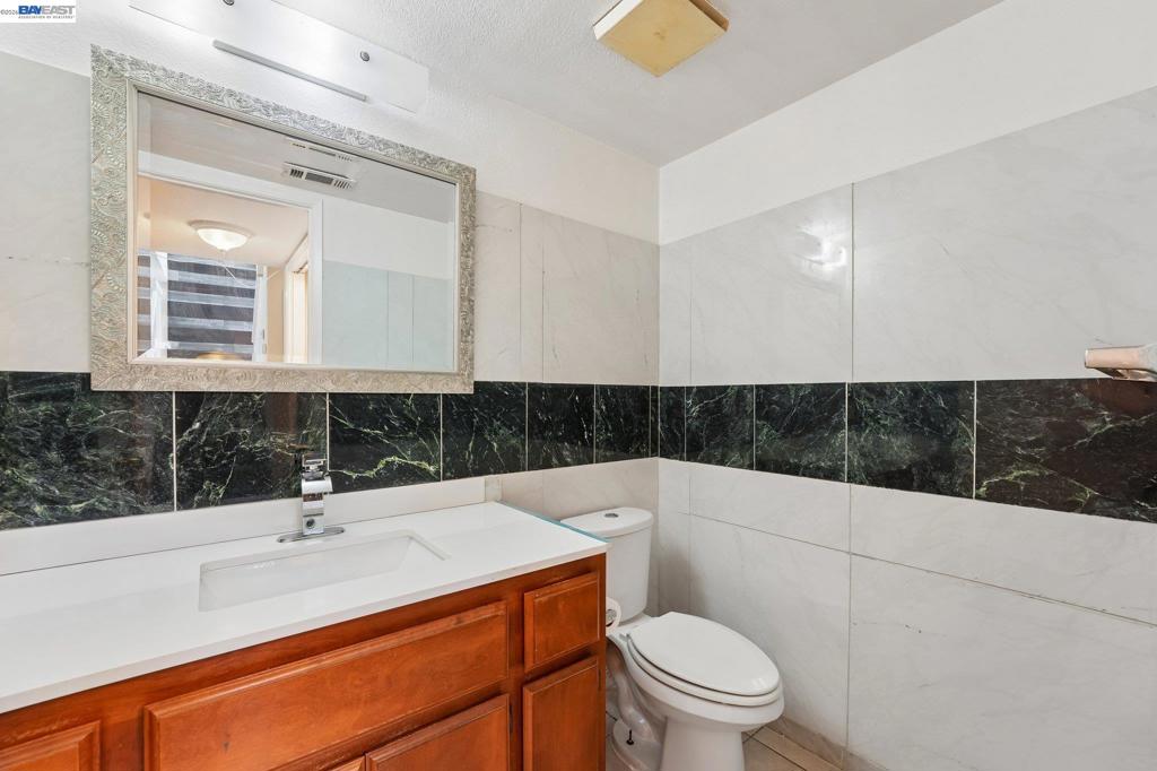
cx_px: 578
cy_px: 386
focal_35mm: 14
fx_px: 450
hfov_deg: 104.3
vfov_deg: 81.2
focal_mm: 14
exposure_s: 1/40
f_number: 9
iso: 500
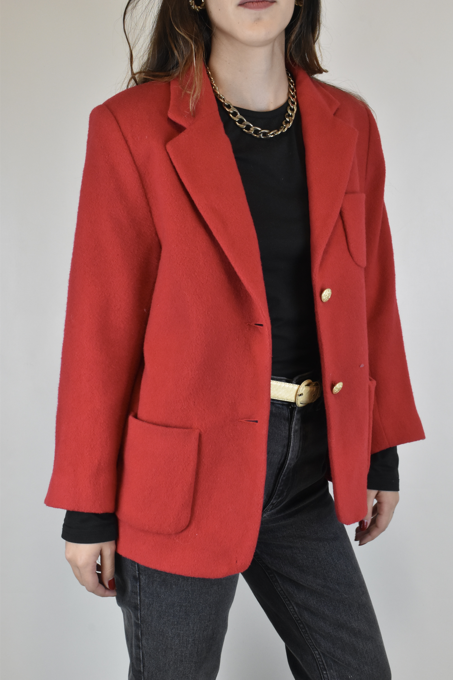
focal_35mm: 44
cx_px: 226
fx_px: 821
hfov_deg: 30.8
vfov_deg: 45.0
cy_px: 340
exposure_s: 1/60
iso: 1600
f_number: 13
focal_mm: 29
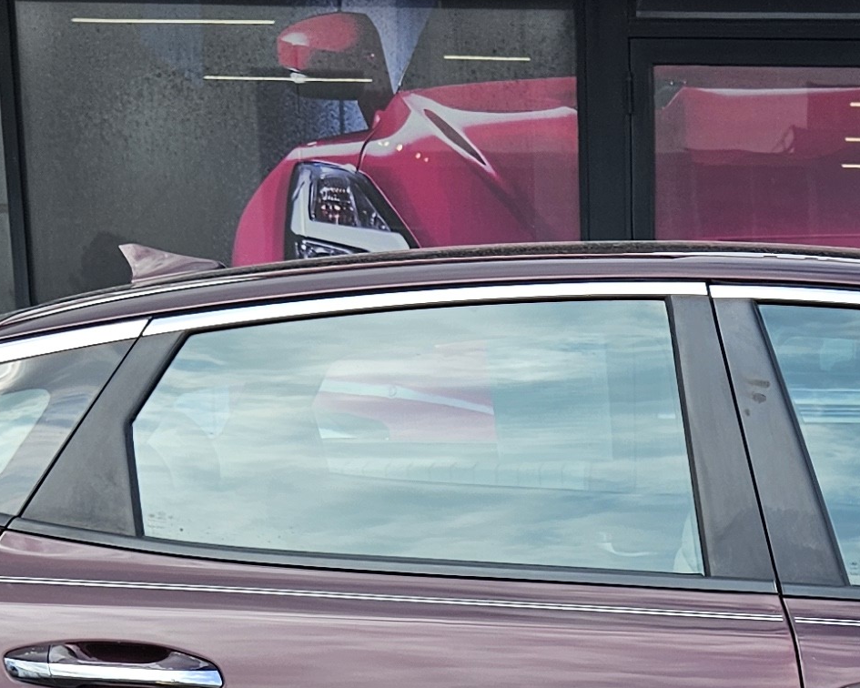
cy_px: 889
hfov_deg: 19.7
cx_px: 811
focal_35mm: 95
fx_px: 2418
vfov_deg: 15.4
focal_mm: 5.4
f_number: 1.8
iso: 25
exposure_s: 1/803
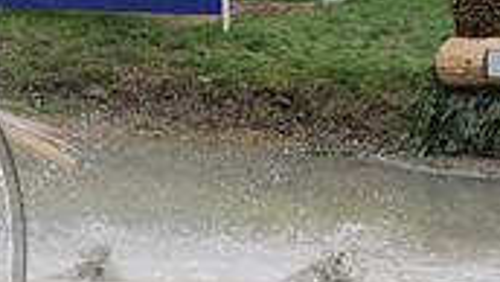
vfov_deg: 4.5
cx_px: -308
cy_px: 211
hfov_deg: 7.7
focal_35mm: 272
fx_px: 3608
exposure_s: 1/1250
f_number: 5.6
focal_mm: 77
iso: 800
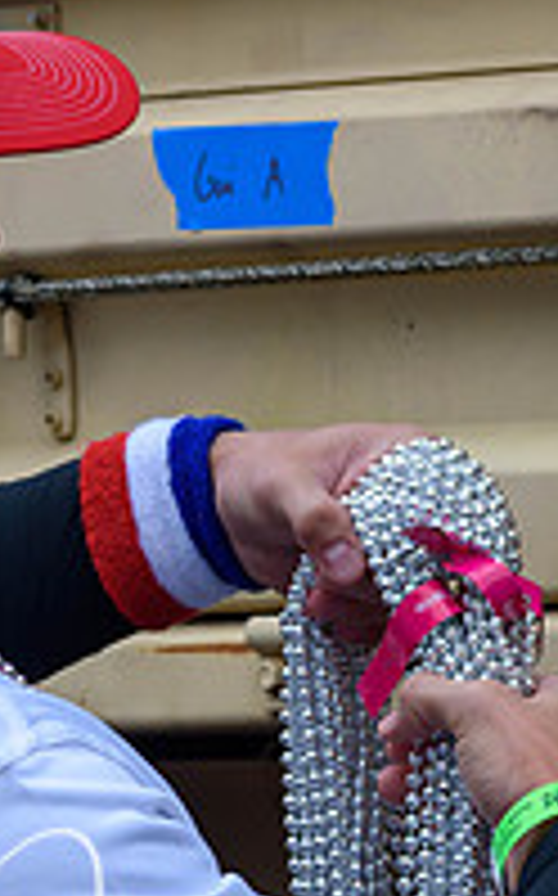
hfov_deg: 2.8
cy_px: 655
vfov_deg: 4.5
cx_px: 504
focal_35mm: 468
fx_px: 11412
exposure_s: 1/640
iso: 200
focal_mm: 105
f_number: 6.3
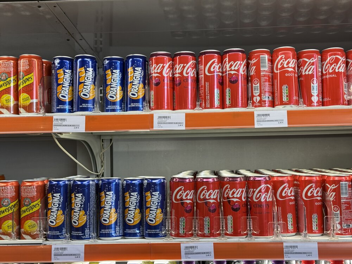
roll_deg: -0.7
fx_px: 488
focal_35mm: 48
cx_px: 176
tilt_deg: -1.7
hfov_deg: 39.7
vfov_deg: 30.3
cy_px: 132
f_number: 1.78
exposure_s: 1/100
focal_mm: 6.76
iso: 50
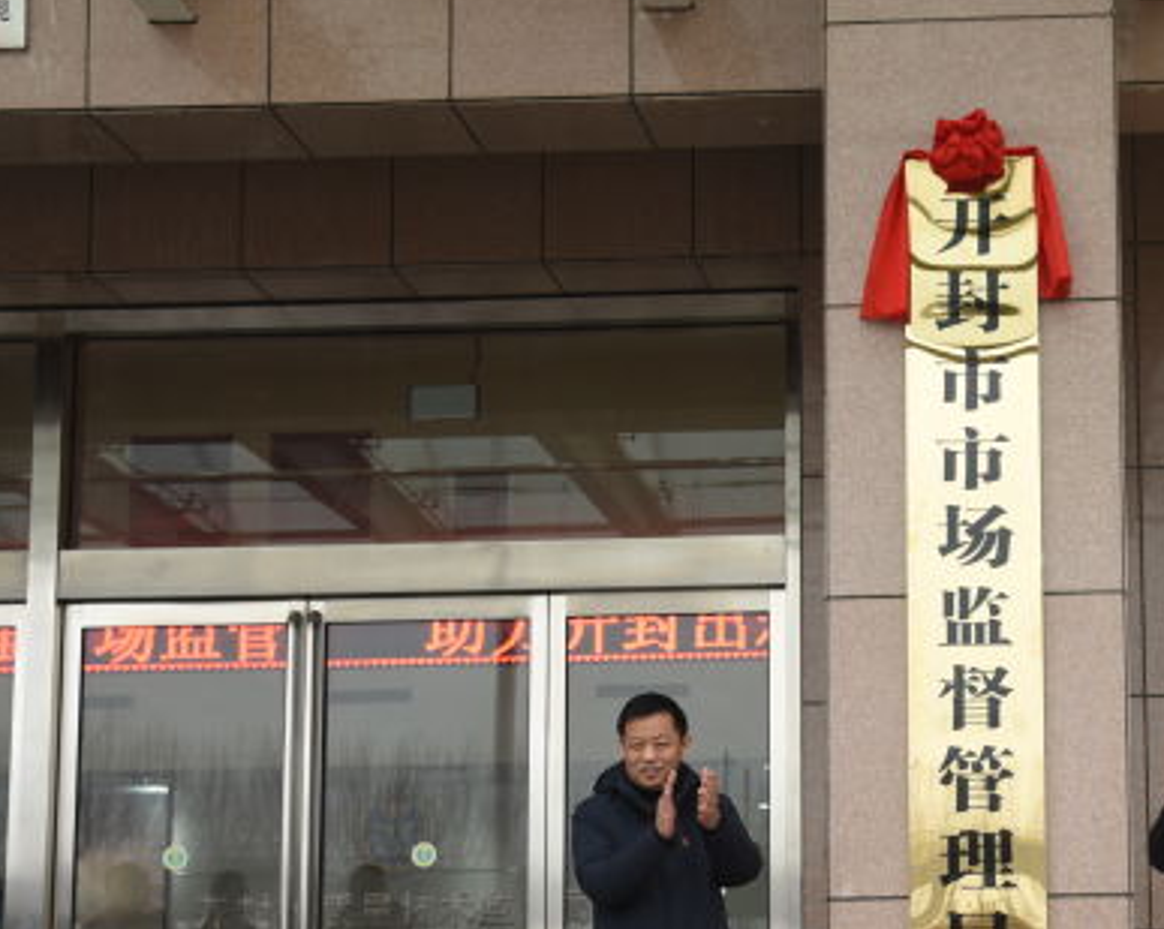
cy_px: 731
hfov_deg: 27.2
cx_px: 996
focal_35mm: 68
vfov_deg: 22.2
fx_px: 2341
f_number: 5
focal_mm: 35
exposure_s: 1/40
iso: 100
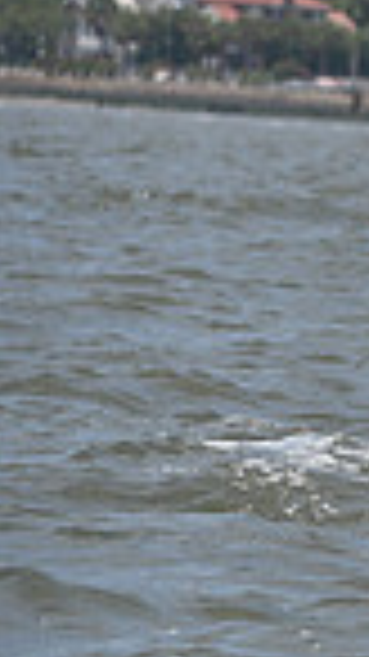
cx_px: 1300
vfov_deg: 2.5
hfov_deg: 1.4
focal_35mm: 873
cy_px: 299
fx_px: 15203
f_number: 5.6
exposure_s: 1/800
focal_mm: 210
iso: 100
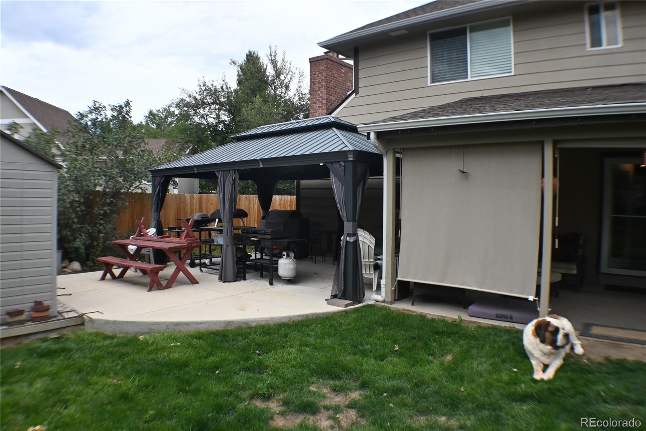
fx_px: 538
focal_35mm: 30
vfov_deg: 43.6
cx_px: 323
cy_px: 216
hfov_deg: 61.9
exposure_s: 1/250
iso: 110
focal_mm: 20
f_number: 5.6
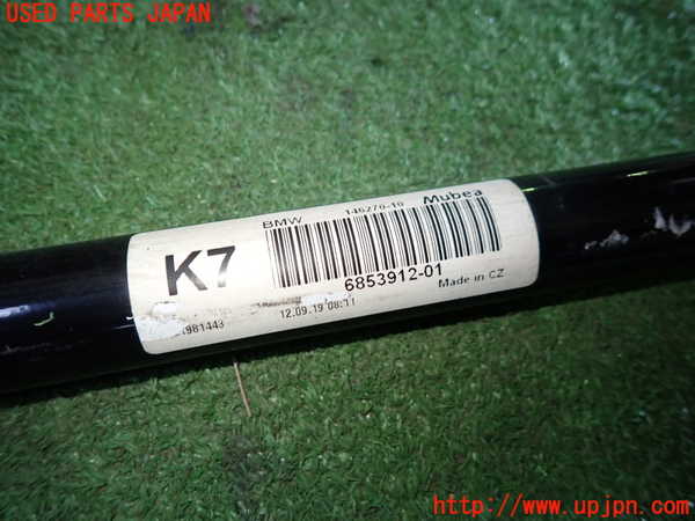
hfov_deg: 69.4
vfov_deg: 54.9
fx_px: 502
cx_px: 348
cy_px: 260
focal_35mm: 25
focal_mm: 4.5
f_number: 2
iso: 200
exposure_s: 1/60
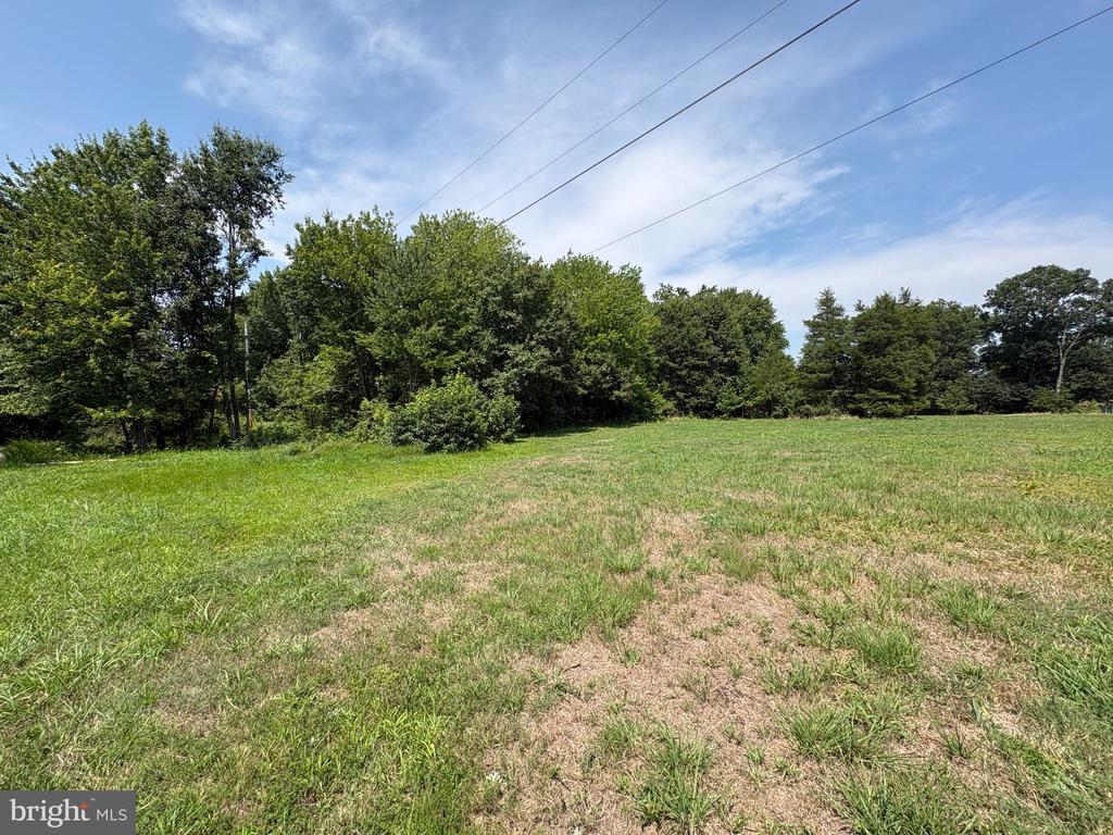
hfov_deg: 102.1
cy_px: 418
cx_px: 556
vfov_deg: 85.7
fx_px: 450
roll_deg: +1.4
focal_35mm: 14
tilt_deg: +0.1
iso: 50
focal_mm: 2.22
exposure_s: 1/1217
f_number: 2.2
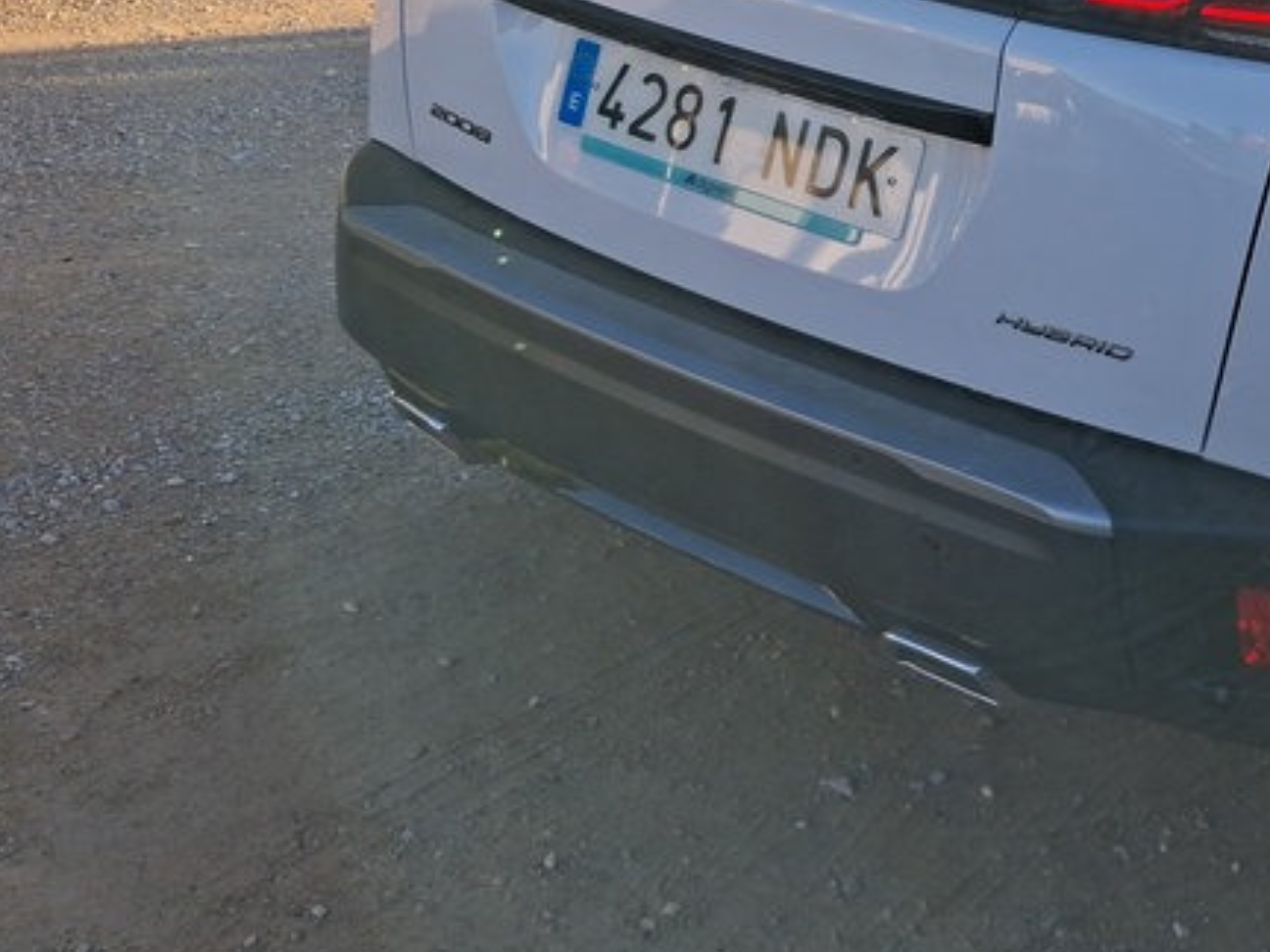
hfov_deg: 36.1
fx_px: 1834
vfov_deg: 28.1
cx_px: 1114
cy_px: 115
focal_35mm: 50
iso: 20
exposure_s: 1/266
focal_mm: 4
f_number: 1.8
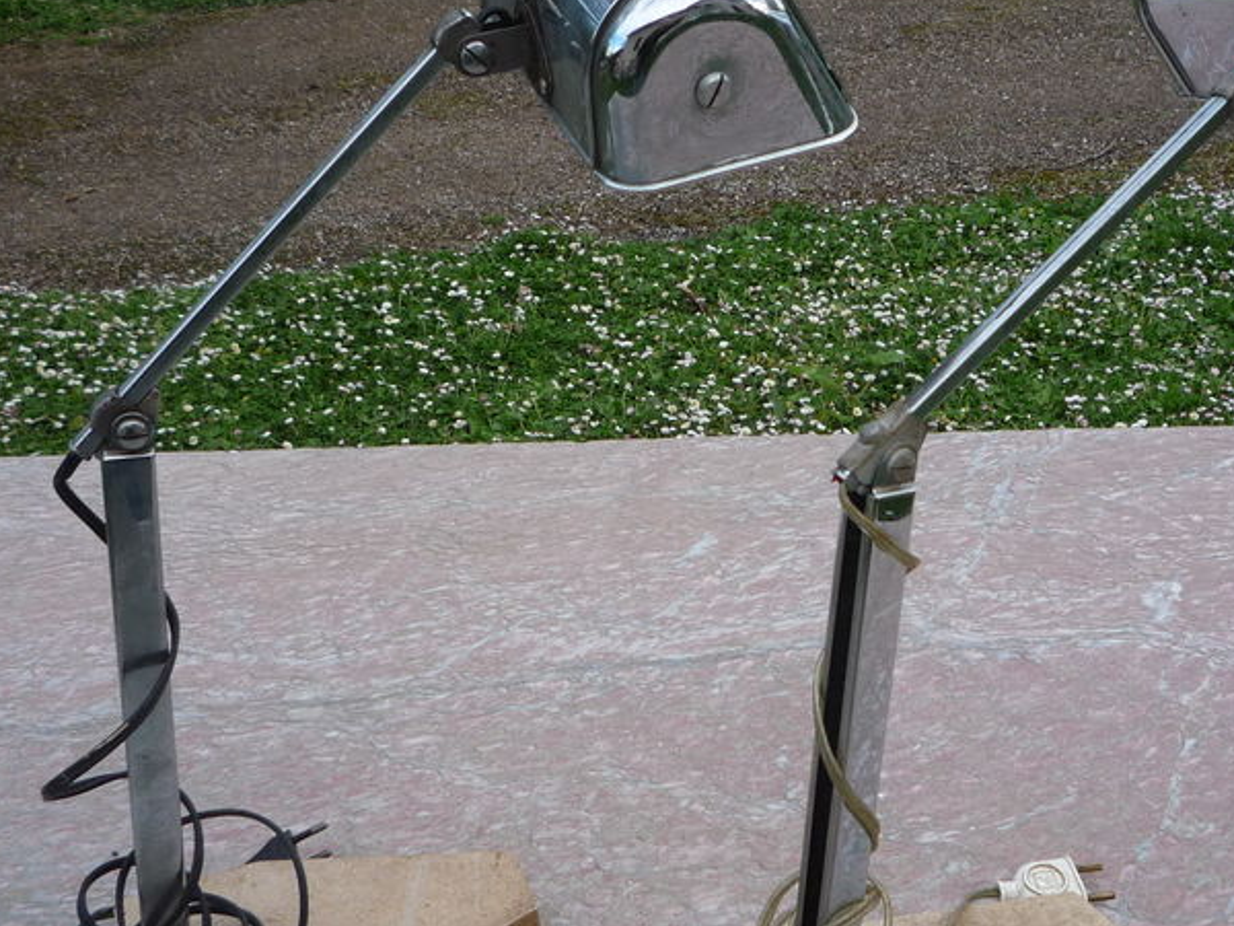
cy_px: 465
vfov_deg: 29.1
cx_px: 775
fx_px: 1782
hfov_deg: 37.9
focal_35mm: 50
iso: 100
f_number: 4
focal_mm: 5.2
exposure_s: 1/160
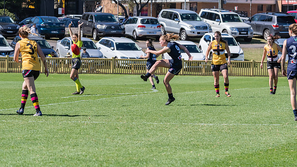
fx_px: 2481
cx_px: 149
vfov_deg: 3.9
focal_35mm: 315
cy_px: 99
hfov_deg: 6.9
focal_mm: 200
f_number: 10
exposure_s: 1/1600
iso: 800
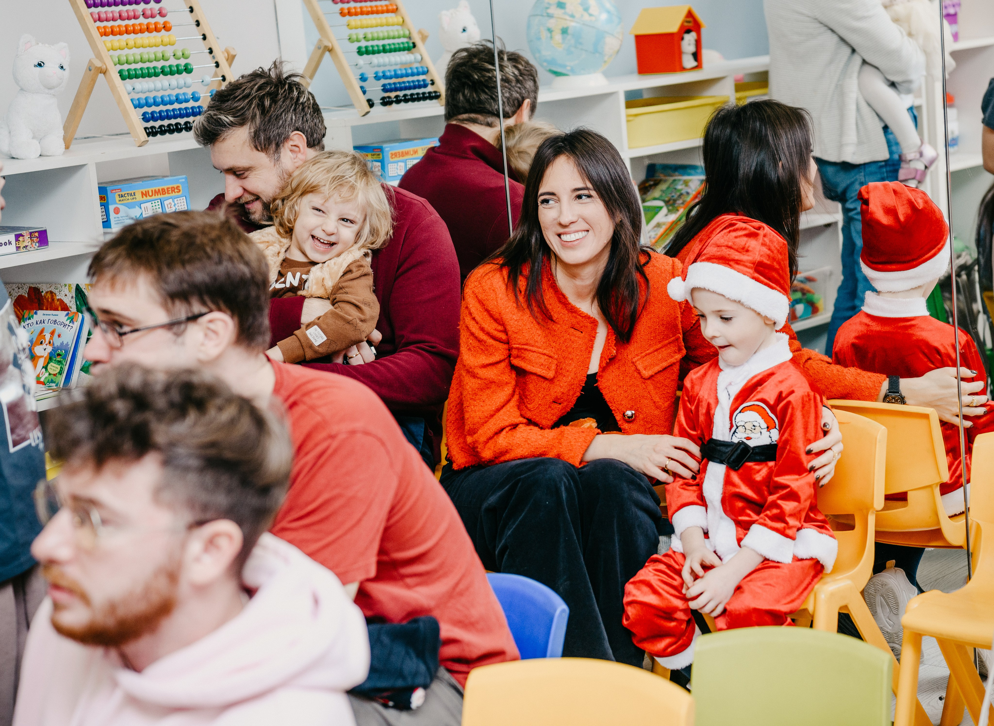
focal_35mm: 83
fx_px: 2350
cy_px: 323
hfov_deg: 23.8
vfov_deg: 17.6
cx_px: 604
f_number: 4
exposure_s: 1/160
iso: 320
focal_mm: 70
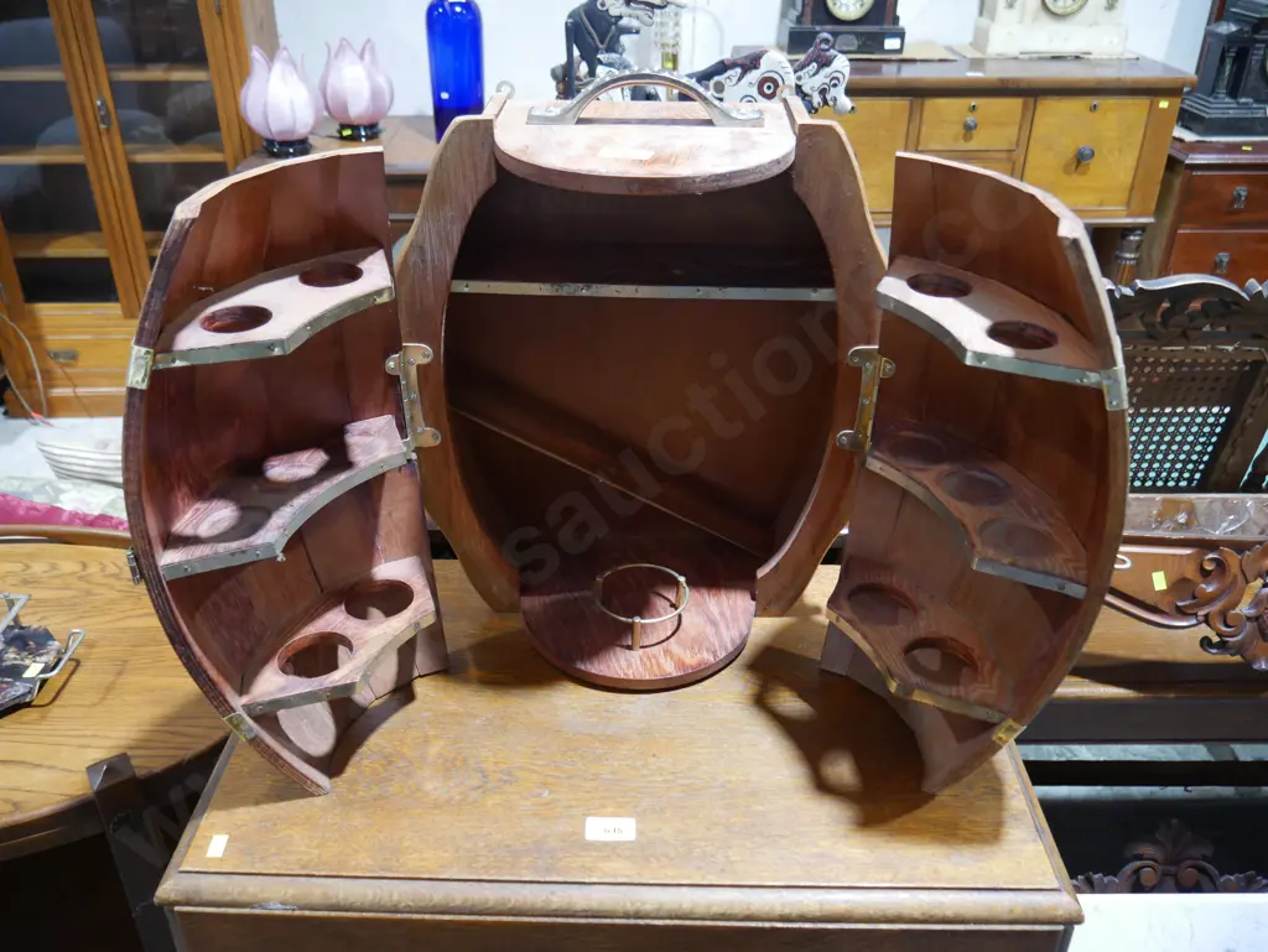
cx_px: 634
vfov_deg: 49.8
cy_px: 476
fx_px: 1026
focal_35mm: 28
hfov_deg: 63.4
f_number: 3.5
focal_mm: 14
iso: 1000
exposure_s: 1/60
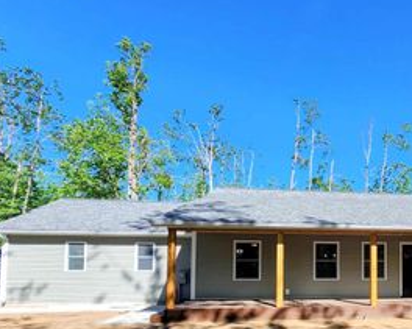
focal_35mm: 24
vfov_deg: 55.5
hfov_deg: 63.7
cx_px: 334
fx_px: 293
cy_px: 252
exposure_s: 1/1123
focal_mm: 2.2
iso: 50
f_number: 2.2
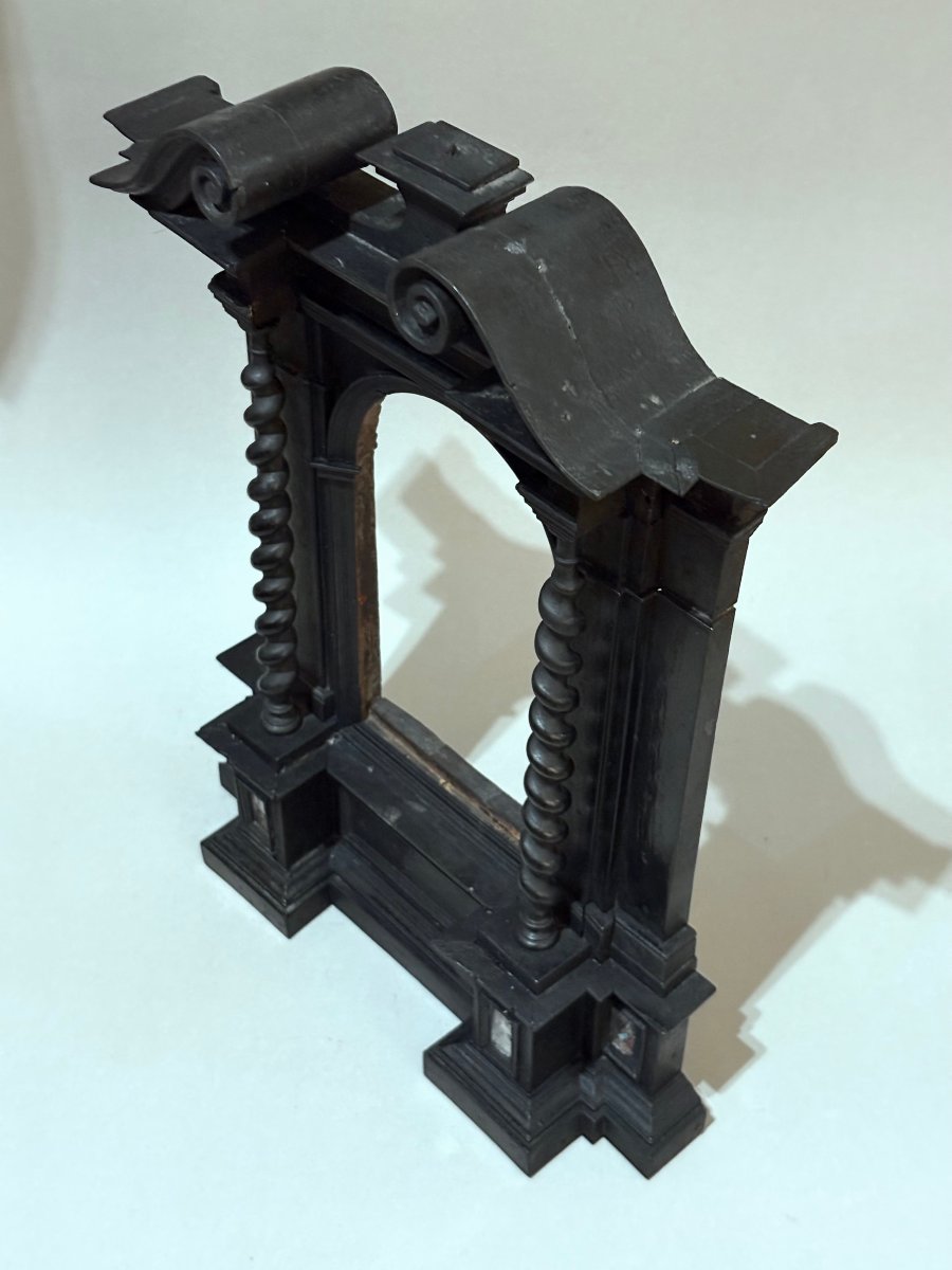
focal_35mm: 52
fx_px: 1907
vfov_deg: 36.8
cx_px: 476
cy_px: 635
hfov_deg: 28.0
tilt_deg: -46.0
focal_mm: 5.96
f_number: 1.6
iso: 400
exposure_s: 1/25
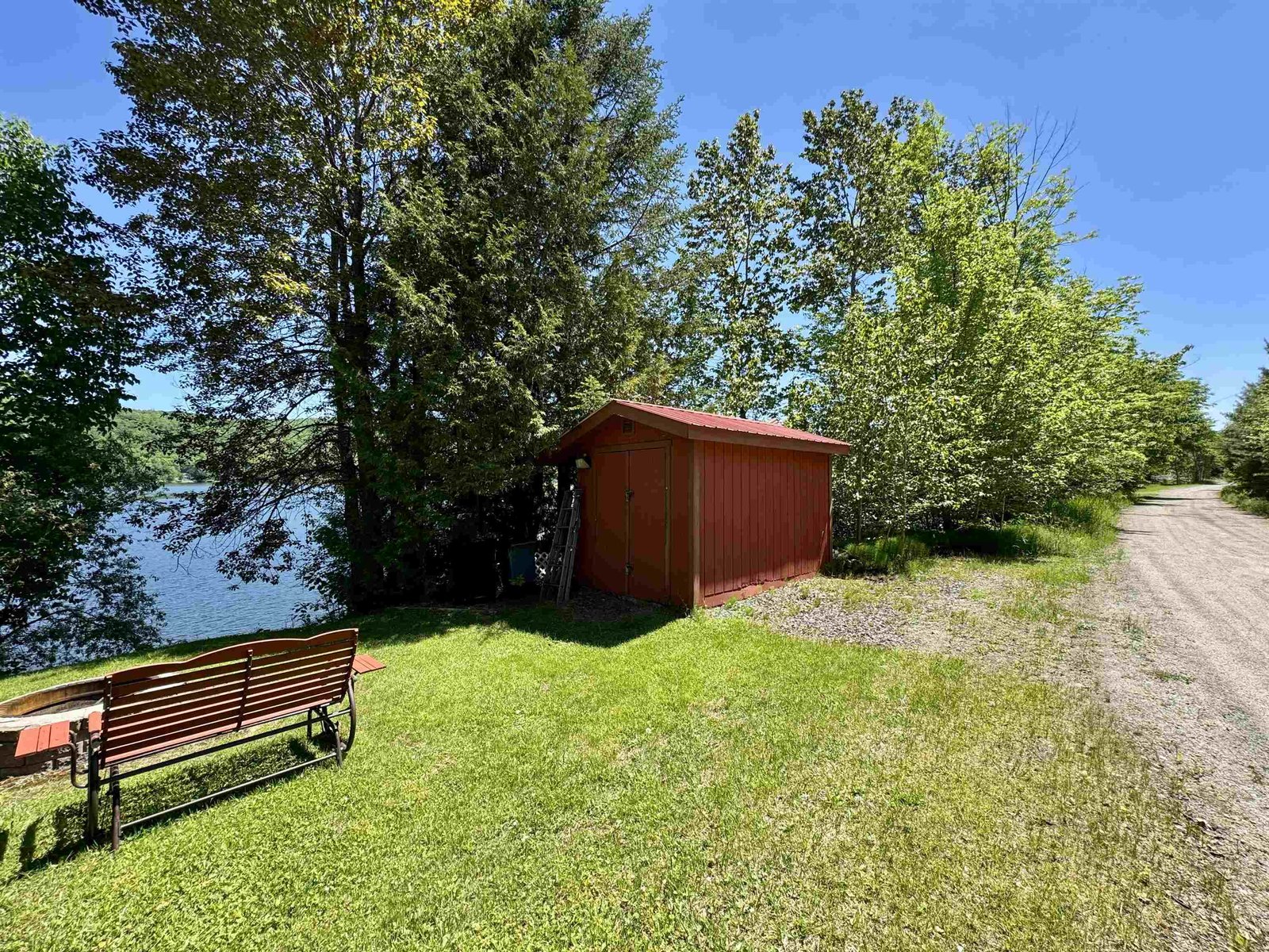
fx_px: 513
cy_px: 476
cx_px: 634
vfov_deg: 85.7
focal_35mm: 14
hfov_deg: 102.1
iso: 40
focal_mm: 2.22
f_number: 2.2
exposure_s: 1/492
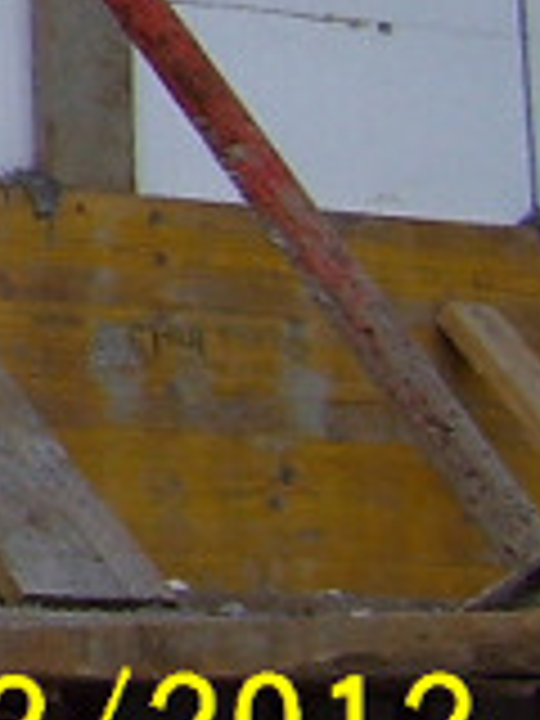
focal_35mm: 191
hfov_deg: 6.6
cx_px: -1400
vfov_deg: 10.0
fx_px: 3973
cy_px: -412
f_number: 2.7
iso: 80
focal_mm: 5.6
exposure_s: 1/180
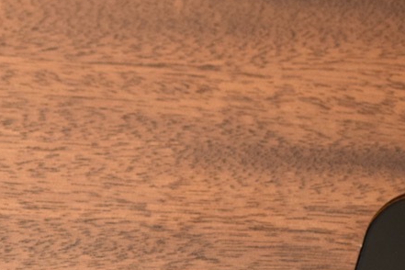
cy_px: 262
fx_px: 1715
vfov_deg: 9.0
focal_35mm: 152
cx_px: -182
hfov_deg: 12.8
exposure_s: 1/60
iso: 400
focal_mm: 35
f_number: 1.8
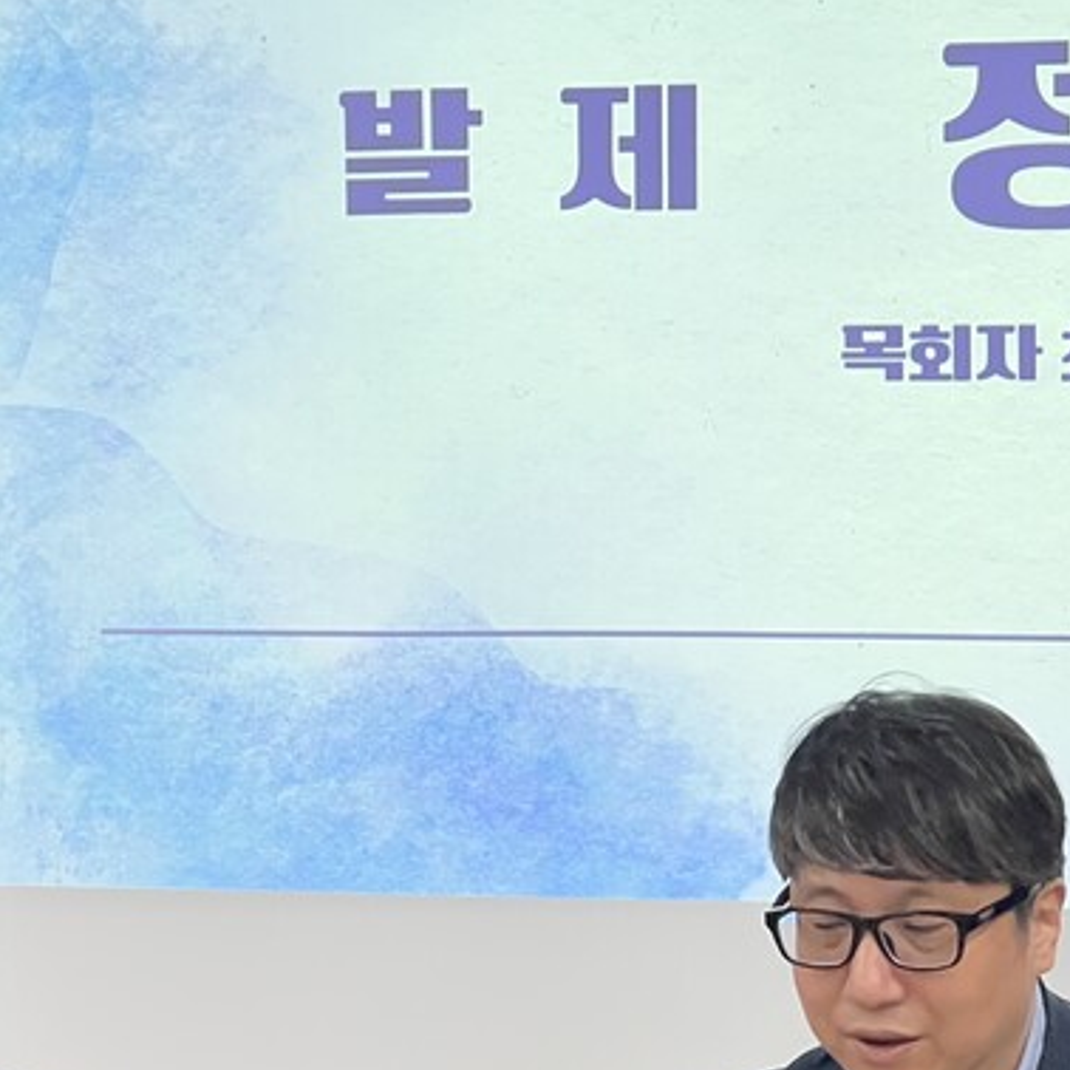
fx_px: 6050
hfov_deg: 10.1
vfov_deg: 10.1
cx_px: 764
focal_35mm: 173
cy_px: 855
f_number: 2.8
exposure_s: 1/120
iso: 160
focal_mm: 9
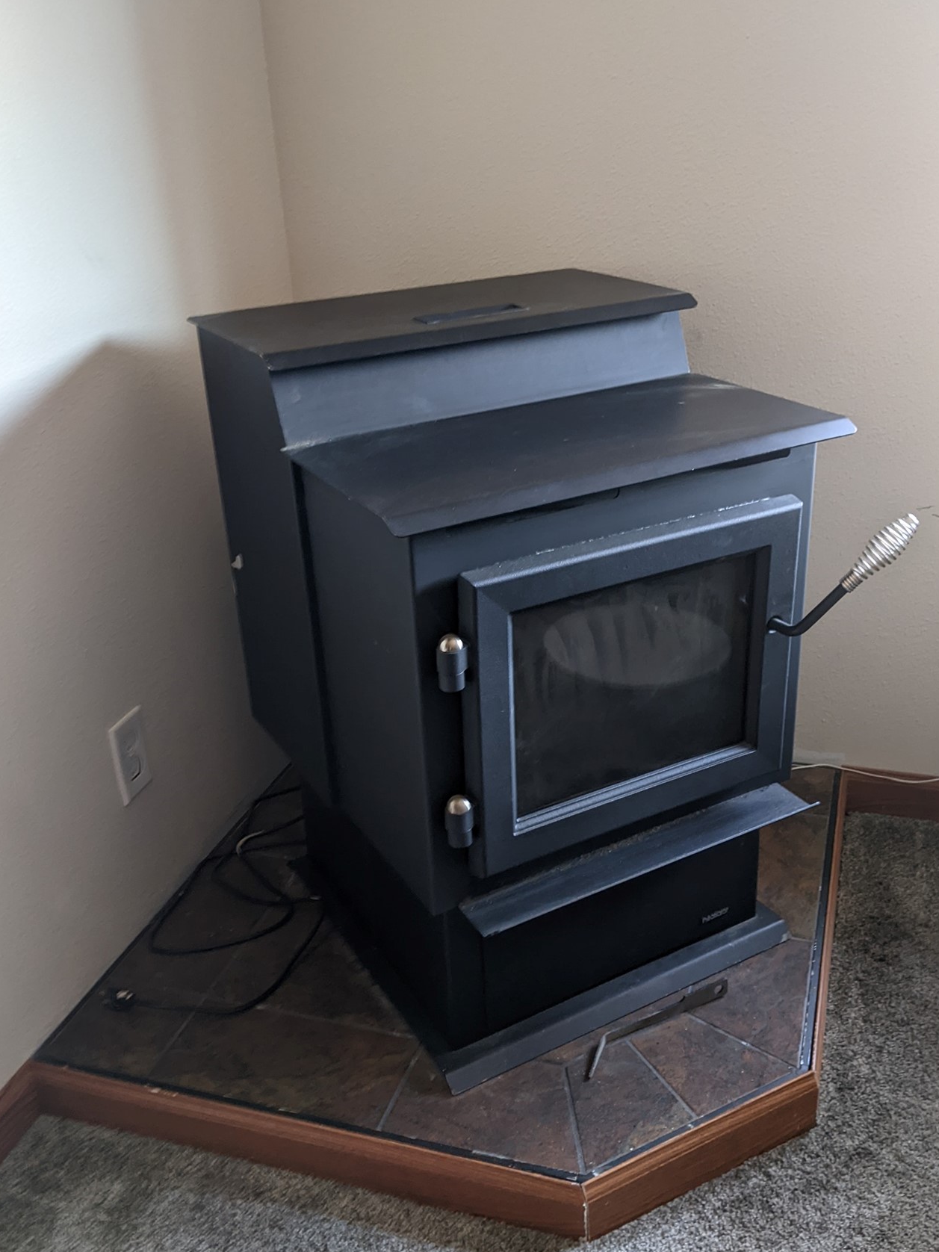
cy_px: 638
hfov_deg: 42.9
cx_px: 518
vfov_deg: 55.3
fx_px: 1194
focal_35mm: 33
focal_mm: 4.44
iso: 72
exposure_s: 1/24
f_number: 1.8
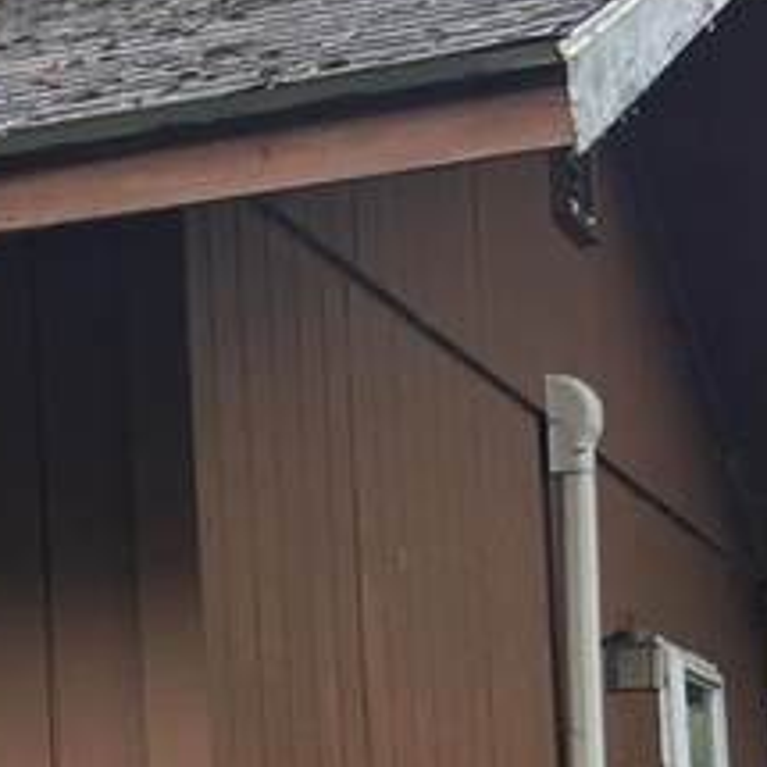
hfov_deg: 10.3
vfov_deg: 12.6
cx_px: -1306
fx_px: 3434
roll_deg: +1.8
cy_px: 803
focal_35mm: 137
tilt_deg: +4.6
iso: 80
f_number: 1.5
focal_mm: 5.7
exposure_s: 1/121
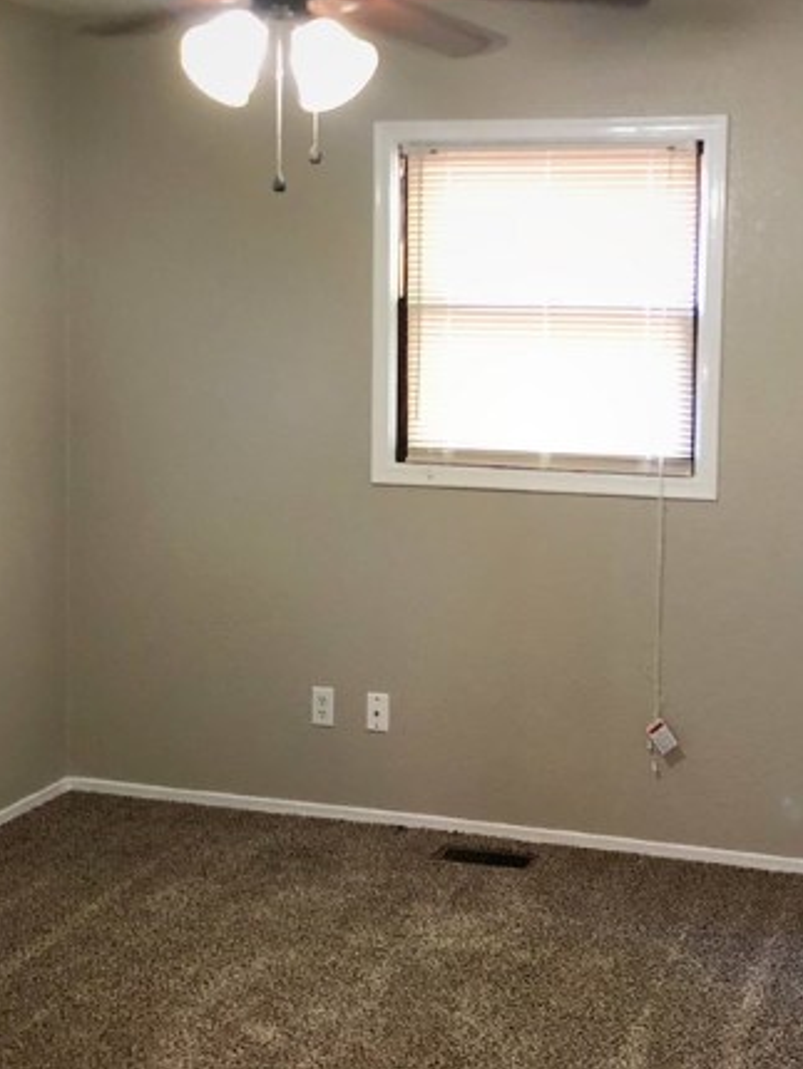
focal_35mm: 50
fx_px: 1545
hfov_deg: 29.0
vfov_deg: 38.0
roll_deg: -1.3
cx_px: 527
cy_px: 438
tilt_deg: -3.5
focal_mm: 3.99
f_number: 1.8
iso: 80
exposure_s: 1/15
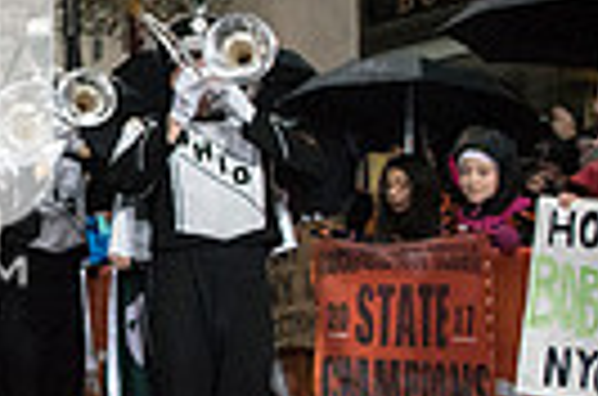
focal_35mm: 105
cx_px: -283
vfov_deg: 12.9
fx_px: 1740
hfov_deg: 17.6
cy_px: 110
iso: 10000
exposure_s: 1/4000
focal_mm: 24
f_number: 2.8
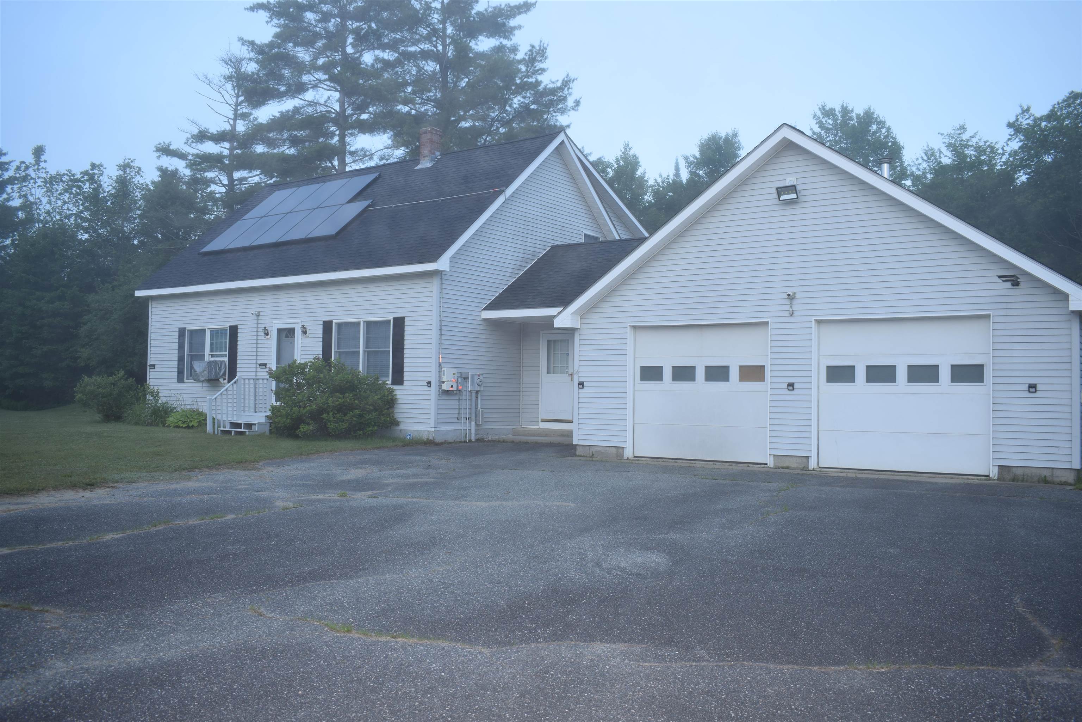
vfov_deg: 41.7
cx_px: 541
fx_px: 947
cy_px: 361
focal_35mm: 32
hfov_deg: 59.5
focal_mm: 21
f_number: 5.6
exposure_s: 1/125
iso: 100
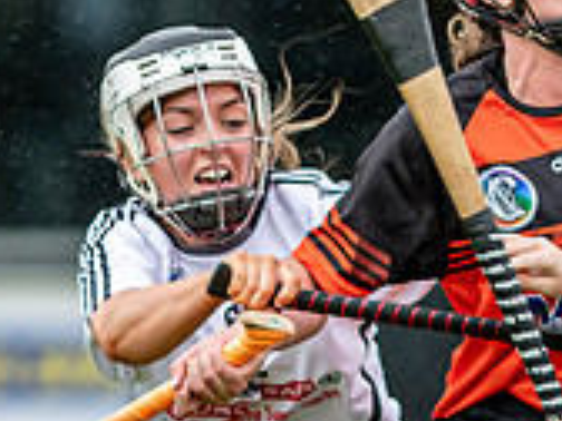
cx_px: 402
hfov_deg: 1.0
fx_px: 30766
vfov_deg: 0.8
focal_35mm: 1895
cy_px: 566
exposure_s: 1/1000
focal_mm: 300
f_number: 2.8
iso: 360
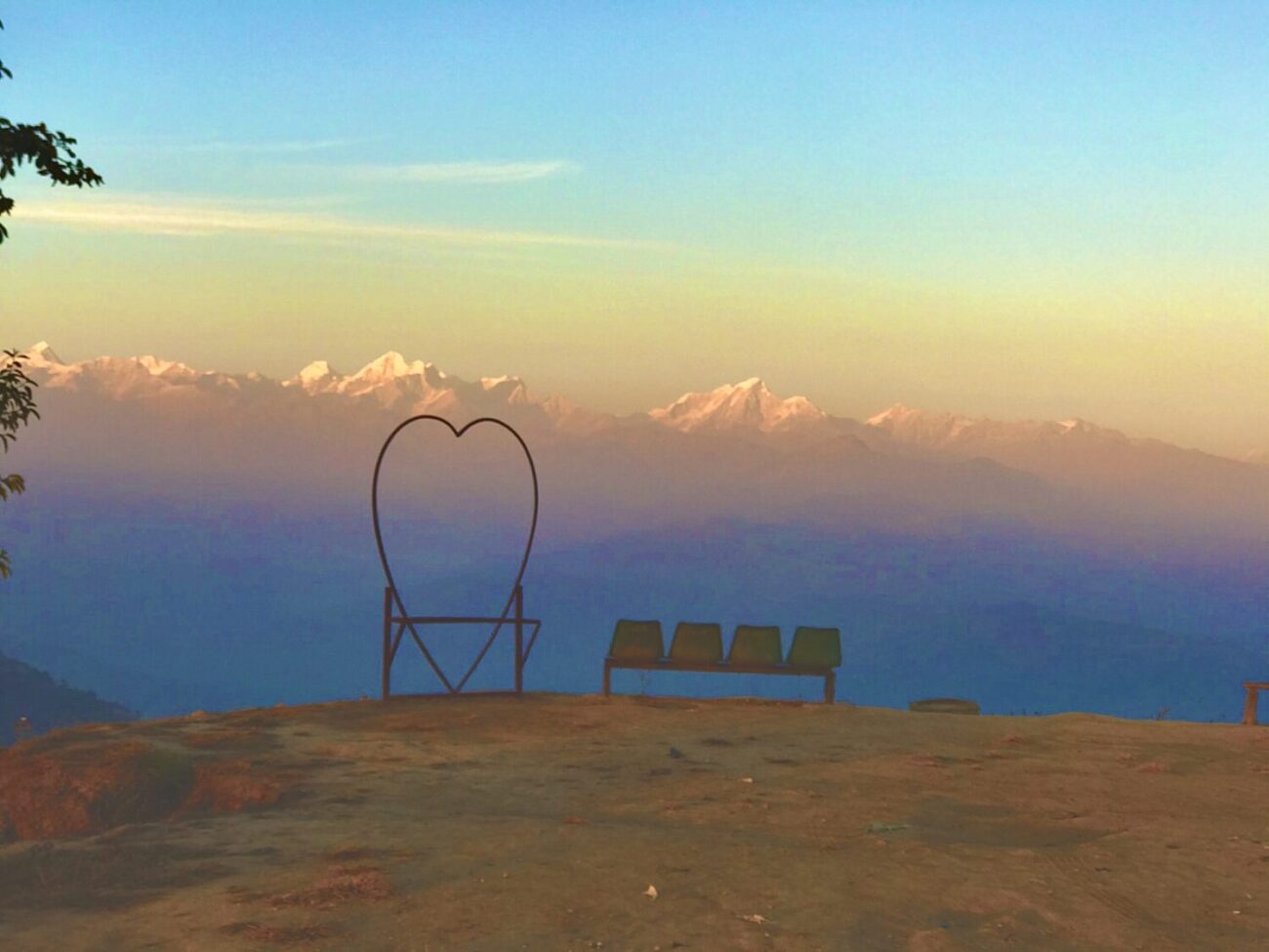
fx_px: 2090
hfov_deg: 33.8
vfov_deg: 25.7
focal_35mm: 57
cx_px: 634
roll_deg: -2.1
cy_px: 476
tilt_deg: +1.4
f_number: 2.8
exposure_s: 1/167
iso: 20
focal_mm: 6.6
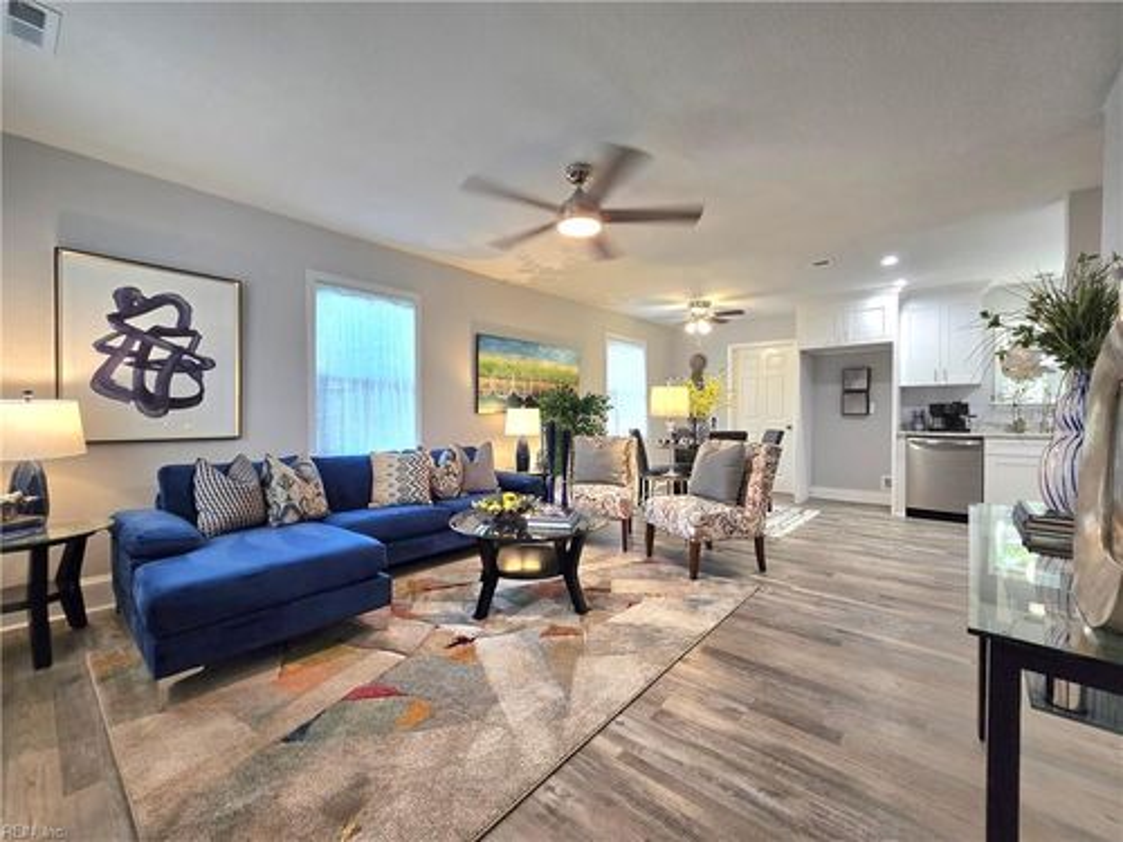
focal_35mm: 13
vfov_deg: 89.9
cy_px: 421
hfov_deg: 106.2
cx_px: 562
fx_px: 422
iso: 125
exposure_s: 1/60.2
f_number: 2.2
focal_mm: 2.2
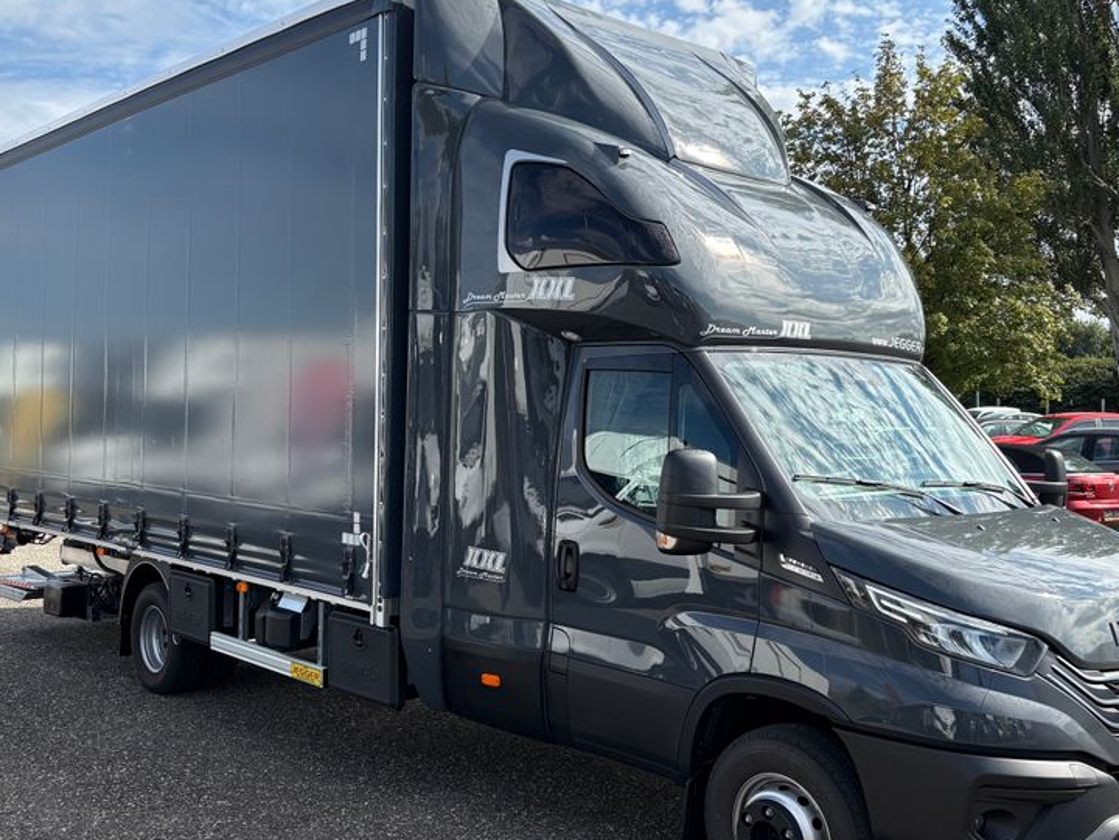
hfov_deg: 50.1
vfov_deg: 38.6
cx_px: 569
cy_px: 384
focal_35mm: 37
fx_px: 1196
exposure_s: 1/2639
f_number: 1.6
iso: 50
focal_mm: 5.96
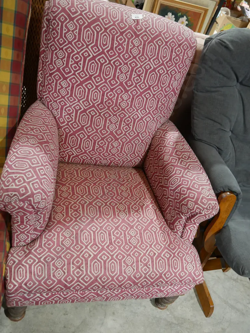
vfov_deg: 59.9
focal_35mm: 30
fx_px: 289
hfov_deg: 46.8
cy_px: 166
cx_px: 125
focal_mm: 15
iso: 1250
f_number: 3.6
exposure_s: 1/60
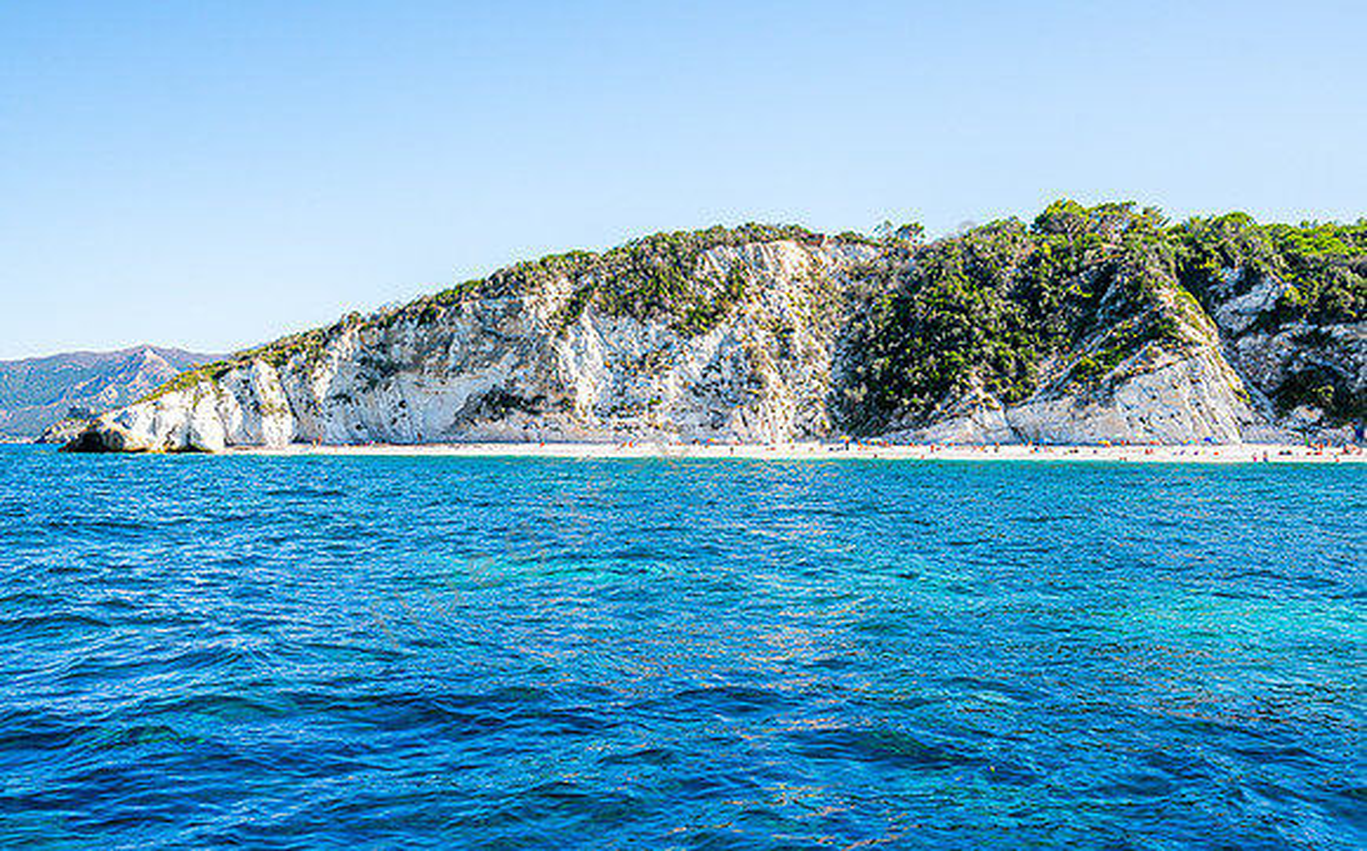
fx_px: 1338
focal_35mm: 36
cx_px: 684
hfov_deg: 54.1
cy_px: 394
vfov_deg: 35.3
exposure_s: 1/320
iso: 160
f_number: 8
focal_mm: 35
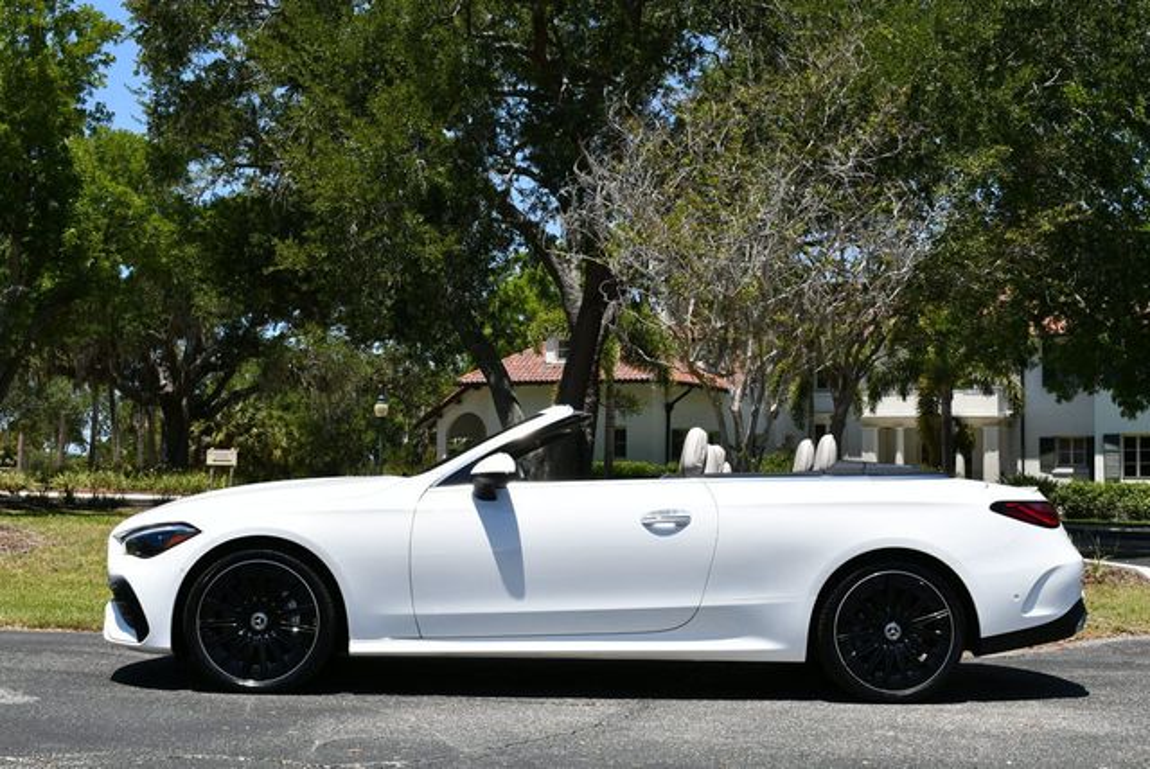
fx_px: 1535
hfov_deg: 41.1
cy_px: 384
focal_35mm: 48
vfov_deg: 28.1
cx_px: 575
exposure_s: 1/250
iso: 100
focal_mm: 24
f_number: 8
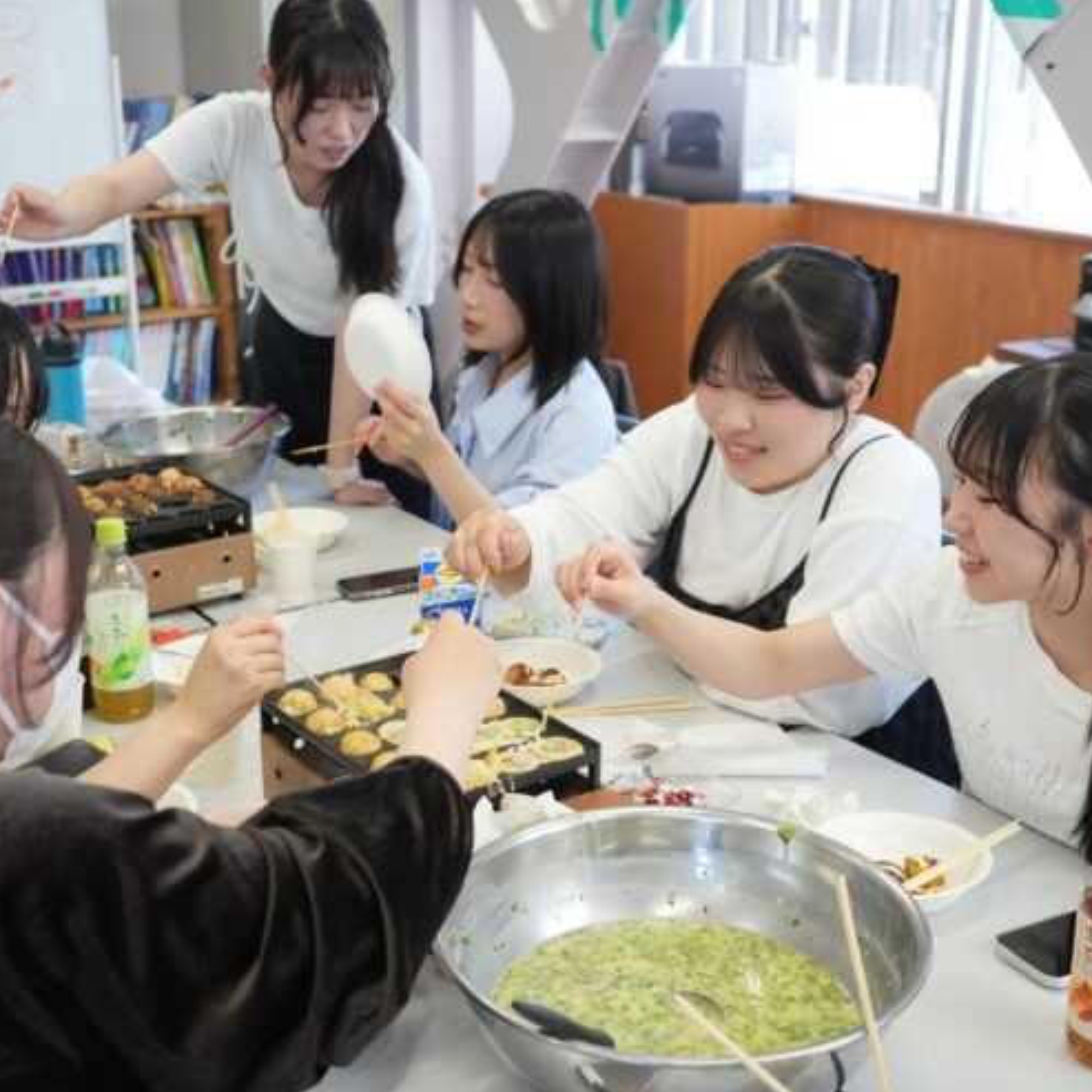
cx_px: 492
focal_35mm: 44
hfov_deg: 38.3
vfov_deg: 38.3
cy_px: 552
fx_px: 1570
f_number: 4
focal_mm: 34
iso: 1600
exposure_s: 1/400
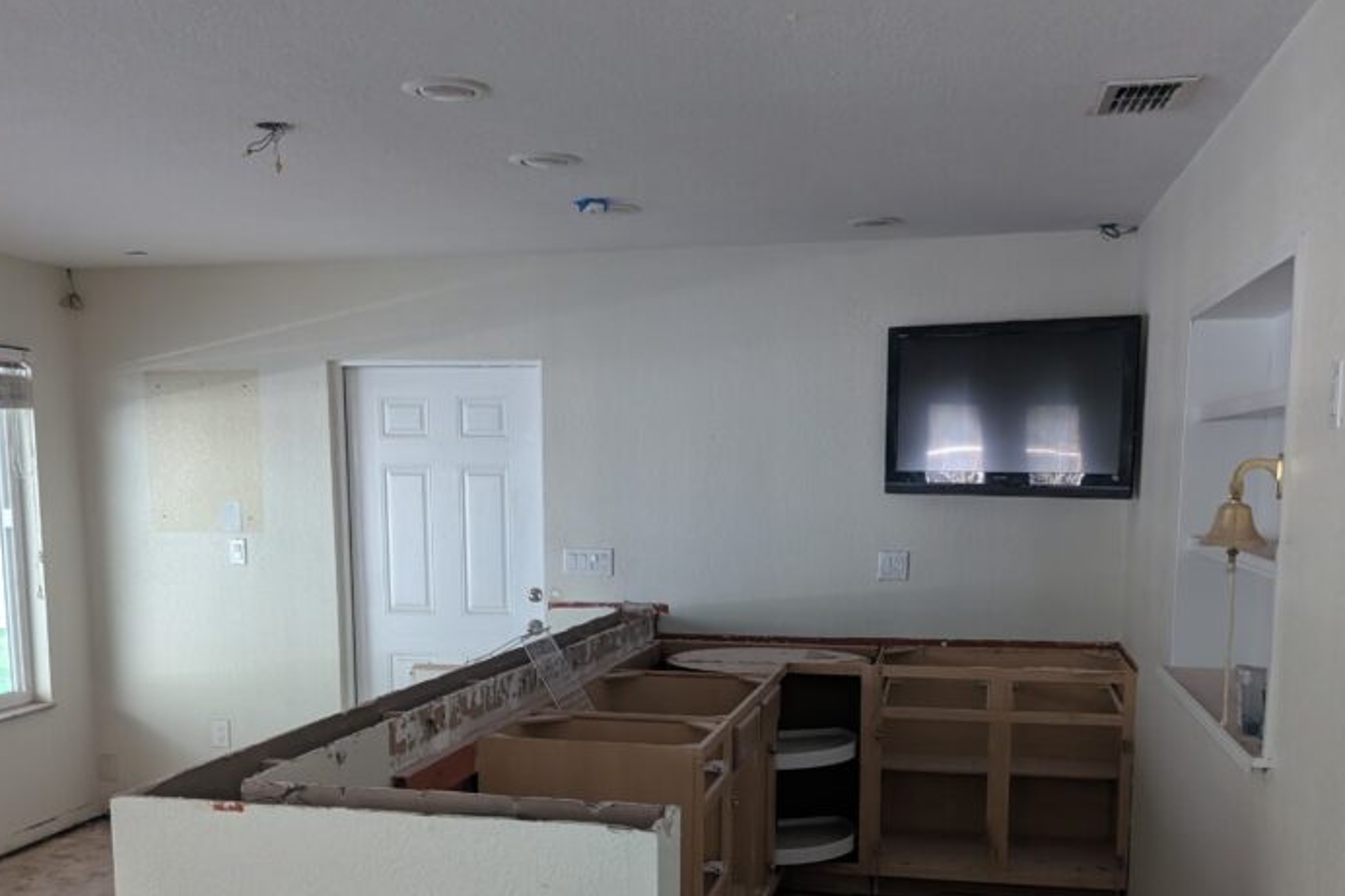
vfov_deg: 35.1
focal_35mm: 37
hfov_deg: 51.9
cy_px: 678
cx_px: 695
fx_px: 1382
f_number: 1.68
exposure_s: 1/101
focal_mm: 6.9
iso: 994
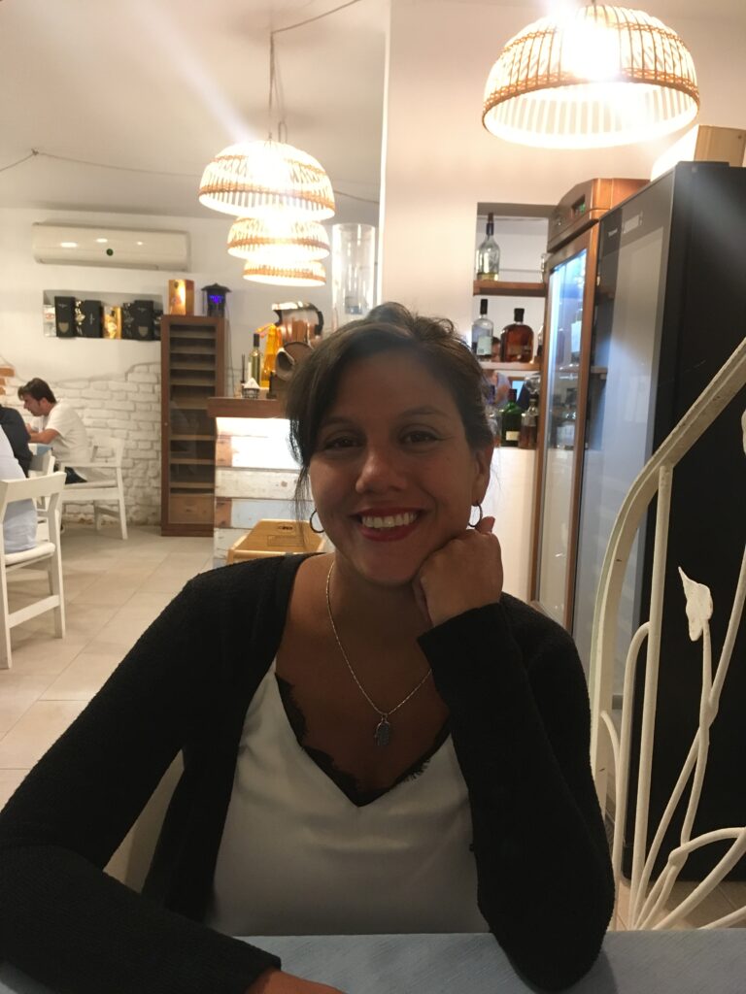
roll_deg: -0.7
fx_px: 833
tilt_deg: -8.7
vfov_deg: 61.7
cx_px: 373
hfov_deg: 48.2
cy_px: 497
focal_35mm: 29
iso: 200
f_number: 2.2
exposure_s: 1/20
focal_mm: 4.15
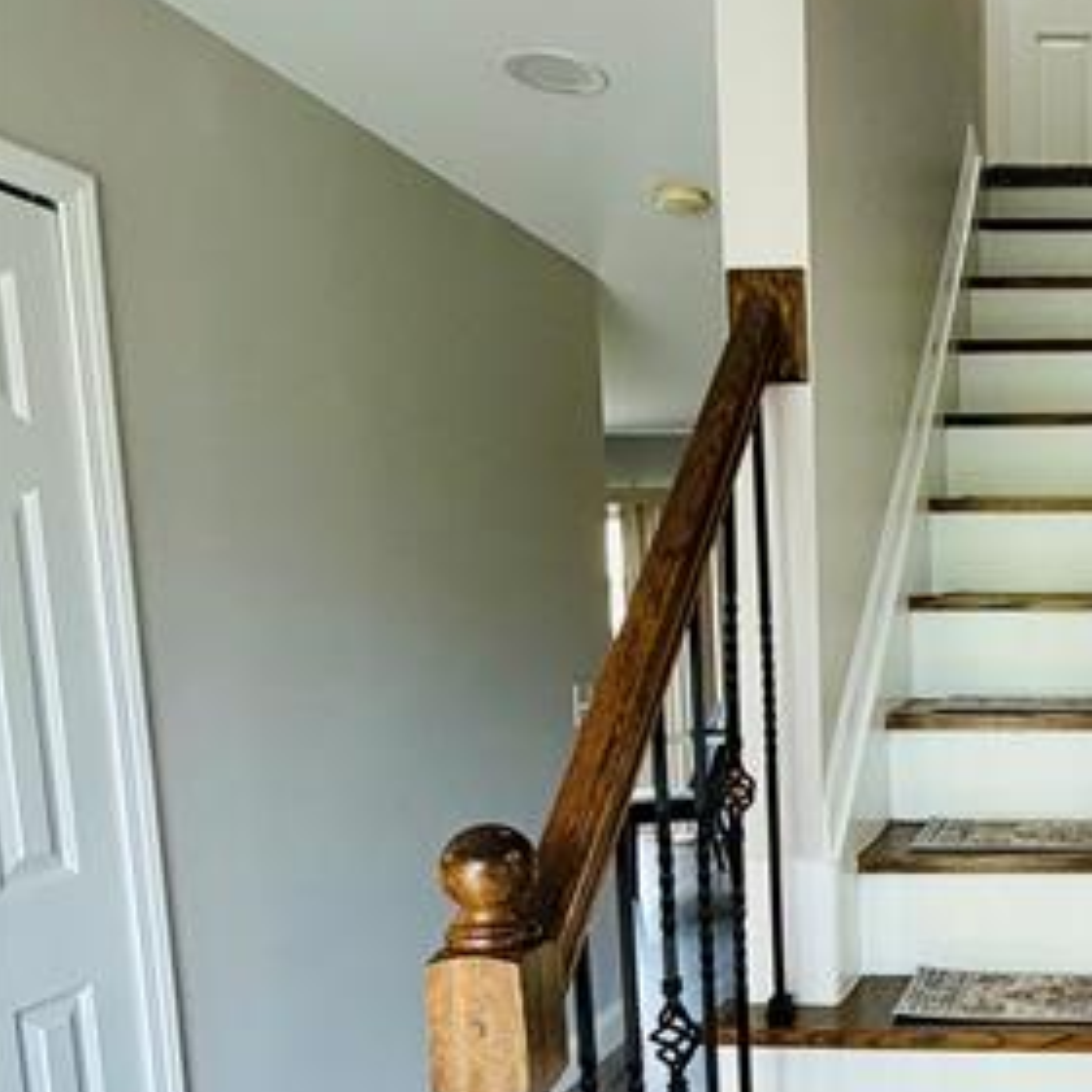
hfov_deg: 41.7
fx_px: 1213
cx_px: 1104
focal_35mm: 34
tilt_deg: -7.0
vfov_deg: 47.2
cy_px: 780
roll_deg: +0.7
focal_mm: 2.22
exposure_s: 1/120
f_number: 2.2
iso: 250
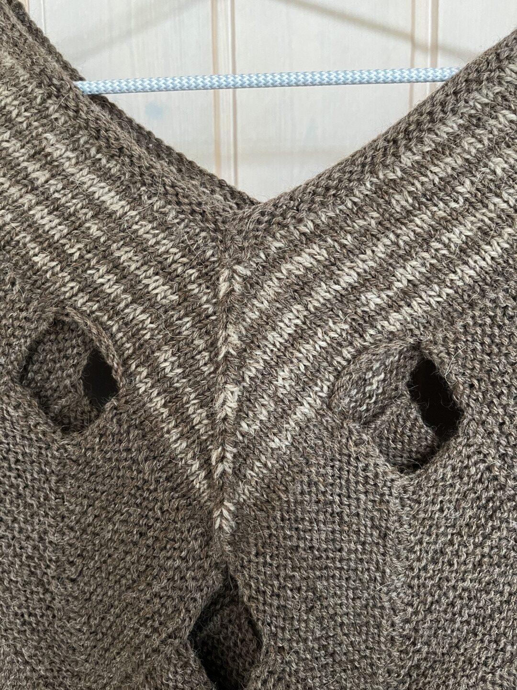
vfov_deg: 67.3
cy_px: 345
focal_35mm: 26
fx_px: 518
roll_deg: +1.7
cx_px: 258
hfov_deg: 53.1
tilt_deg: -10.6
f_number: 1.6
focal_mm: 5.1
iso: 500
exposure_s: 1/41
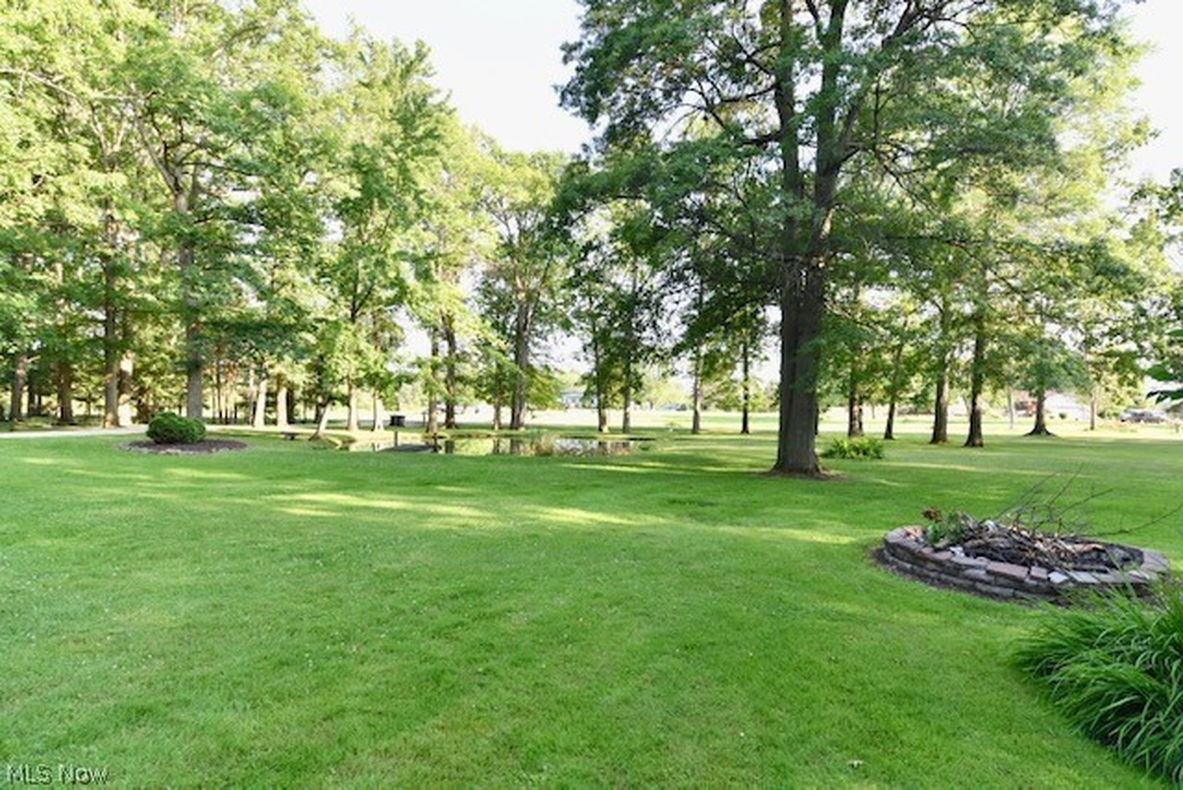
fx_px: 789
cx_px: 592
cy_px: 395
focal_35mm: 24
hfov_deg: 73.7
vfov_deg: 53.2
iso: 400
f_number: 6.3
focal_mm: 24
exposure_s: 1/160
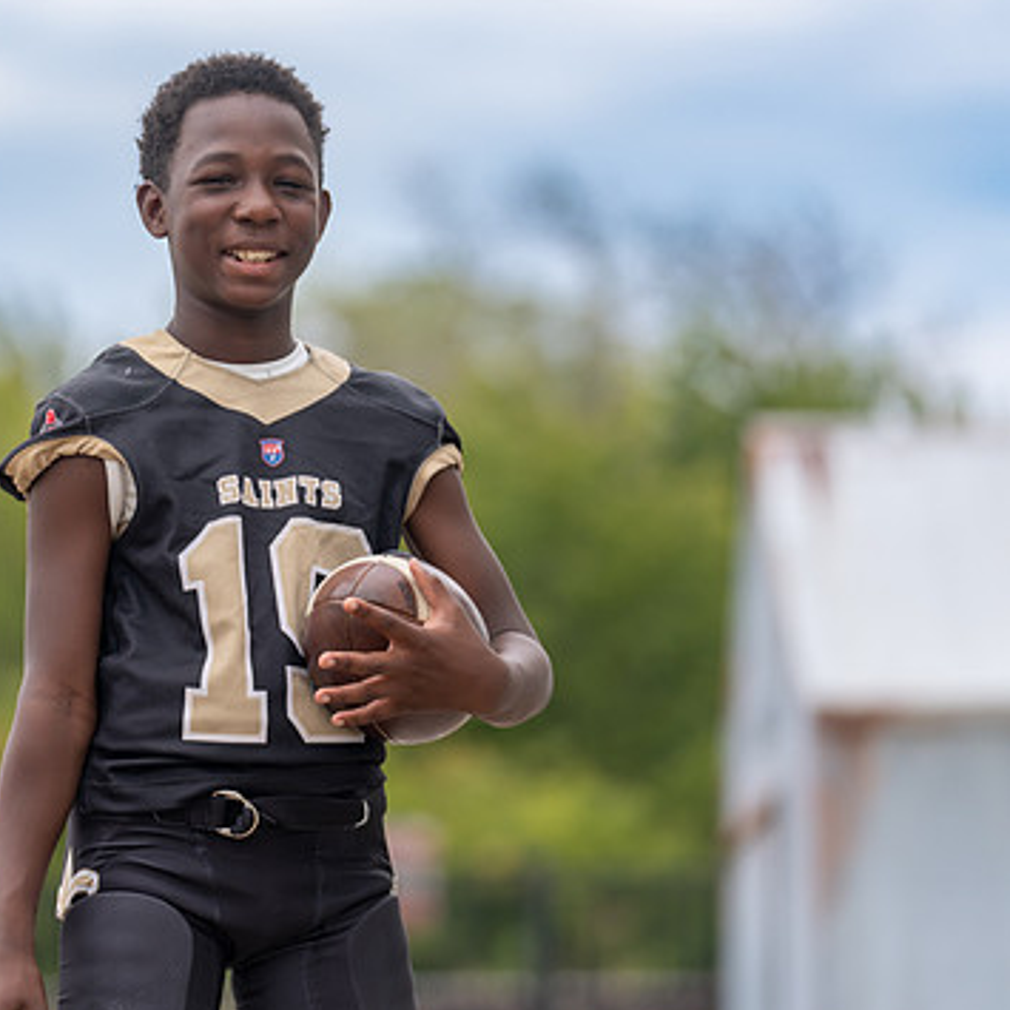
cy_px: 470
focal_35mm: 214
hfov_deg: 8.2
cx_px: 259
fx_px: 7064
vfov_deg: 8.2
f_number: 2.8
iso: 100
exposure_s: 1/250
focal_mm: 140
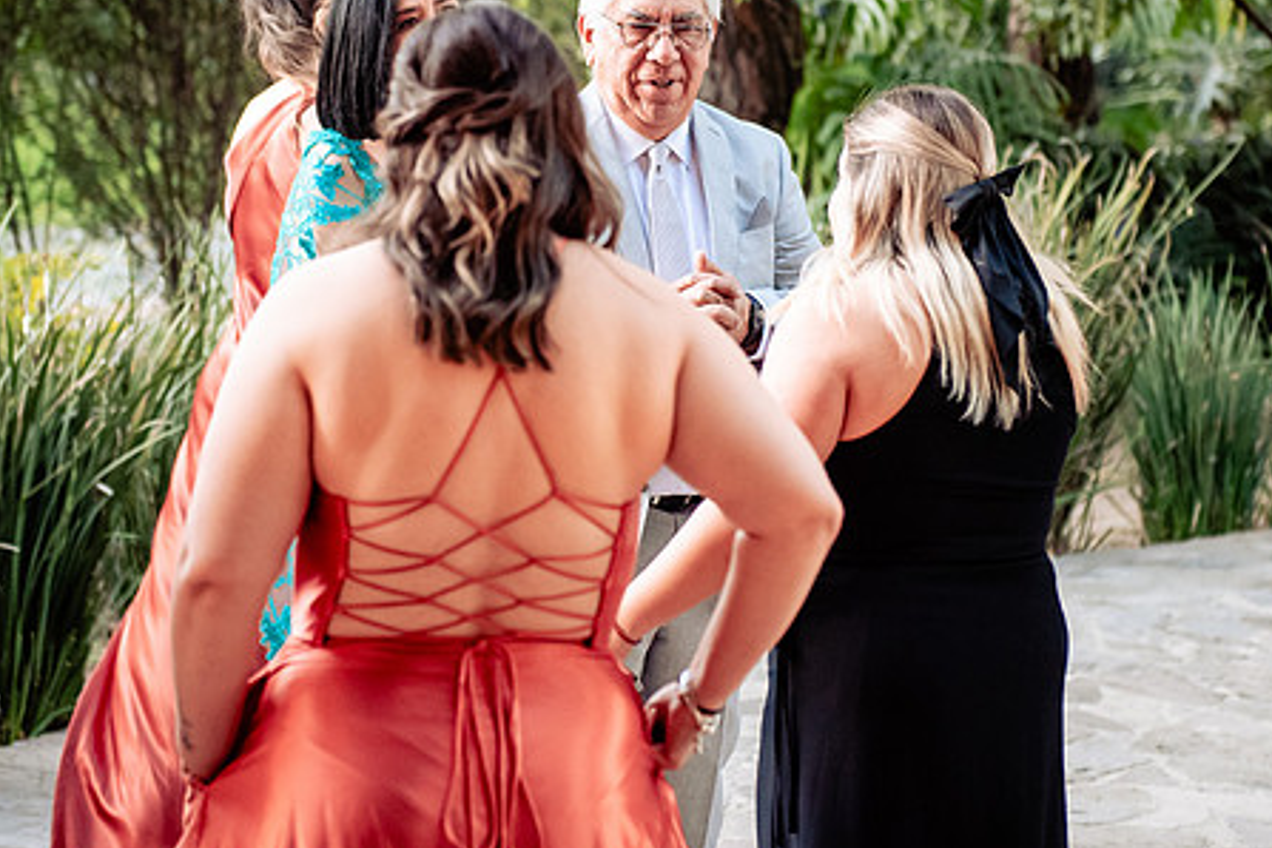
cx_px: 637
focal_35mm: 120
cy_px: 171
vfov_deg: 11.4
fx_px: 4240
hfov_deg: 17.1
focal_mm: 70
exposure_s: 1/125
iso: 2500
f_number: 2.8
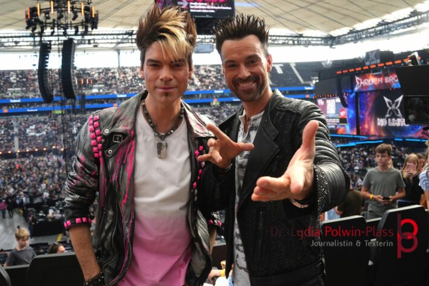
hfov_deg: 63.6
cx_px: 203
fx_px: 346
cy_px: 140
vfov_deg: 45.0
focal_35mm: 29
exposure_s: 1/160
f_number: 4
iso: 250
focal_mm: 18
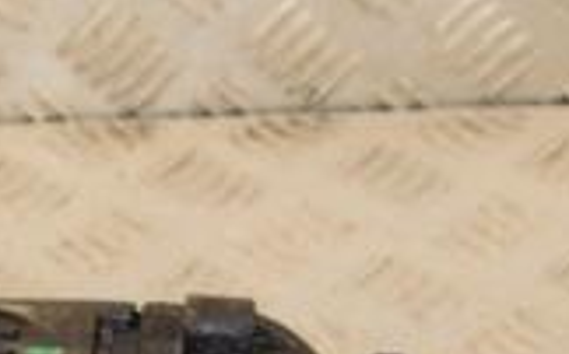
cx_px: 126
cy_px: 638
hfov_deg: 9.7
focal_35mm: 215
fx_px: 3332
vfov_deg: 6.0
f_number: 6.3
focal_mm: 38
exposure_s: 1/200
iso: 800
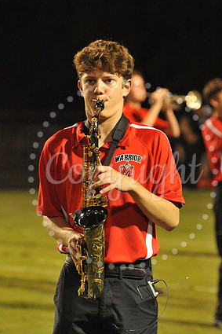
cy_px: 174
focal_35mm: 273
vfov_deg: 7.5
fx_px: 2527
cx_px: 123
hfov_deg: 5.0
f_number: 5.6
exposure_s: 1/200
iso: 6400
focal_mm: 200
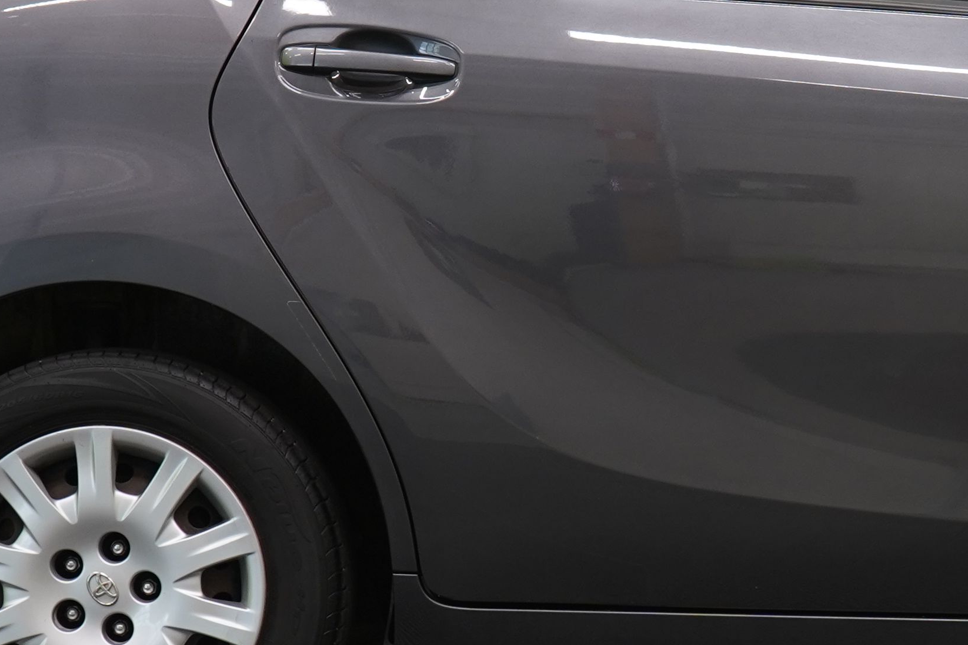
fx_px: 4705
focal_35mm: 175
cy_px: 216
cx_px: 1154
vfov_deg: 7.8
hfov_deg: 11.5
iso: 400
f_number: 5
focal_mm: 48
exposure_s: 1/30
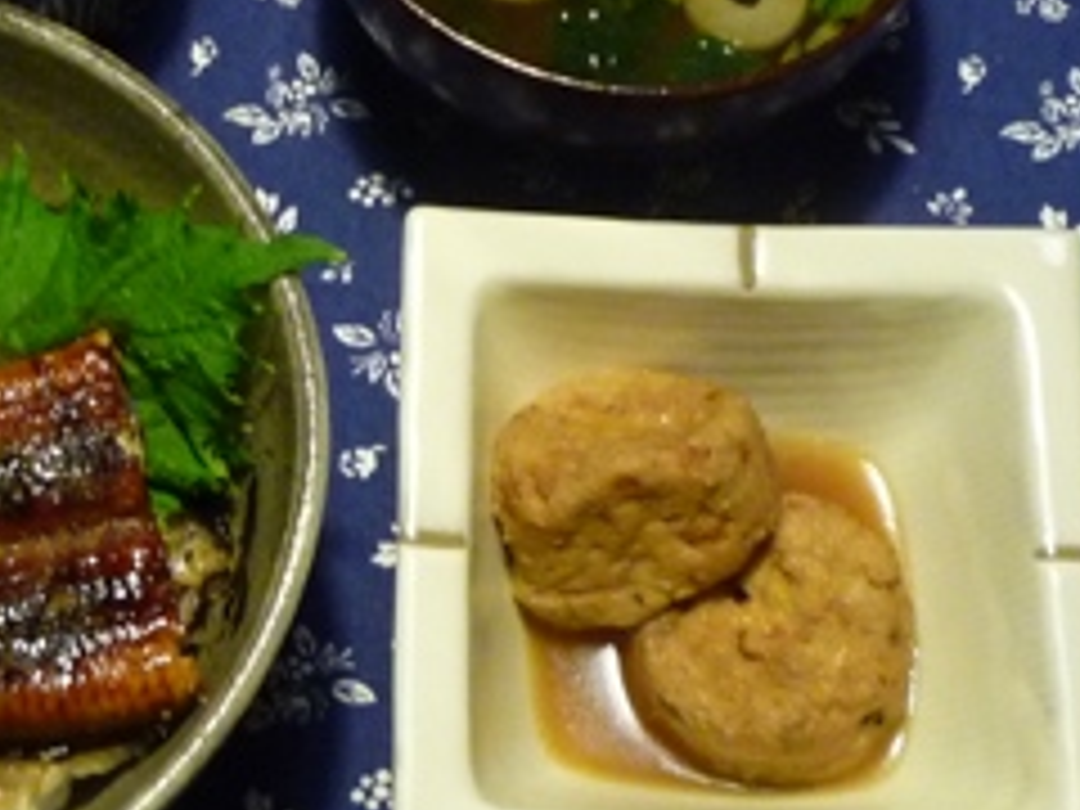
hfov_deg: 25.4
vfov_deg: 19.4
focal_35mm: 76
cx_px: 268
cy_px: 364
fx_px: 2371
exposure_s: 1/8
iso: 400
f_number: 2.8
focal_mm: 4.4
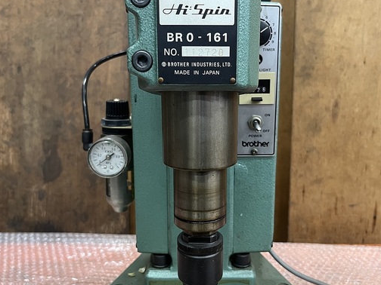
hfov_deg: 55.3
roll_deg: +0.4
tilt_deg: -12.8
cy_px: 140
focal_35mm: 33
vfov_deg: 42.9
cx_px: 204
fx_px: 363
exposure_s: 1/50
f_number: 1.6
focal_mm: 5.1
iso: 320
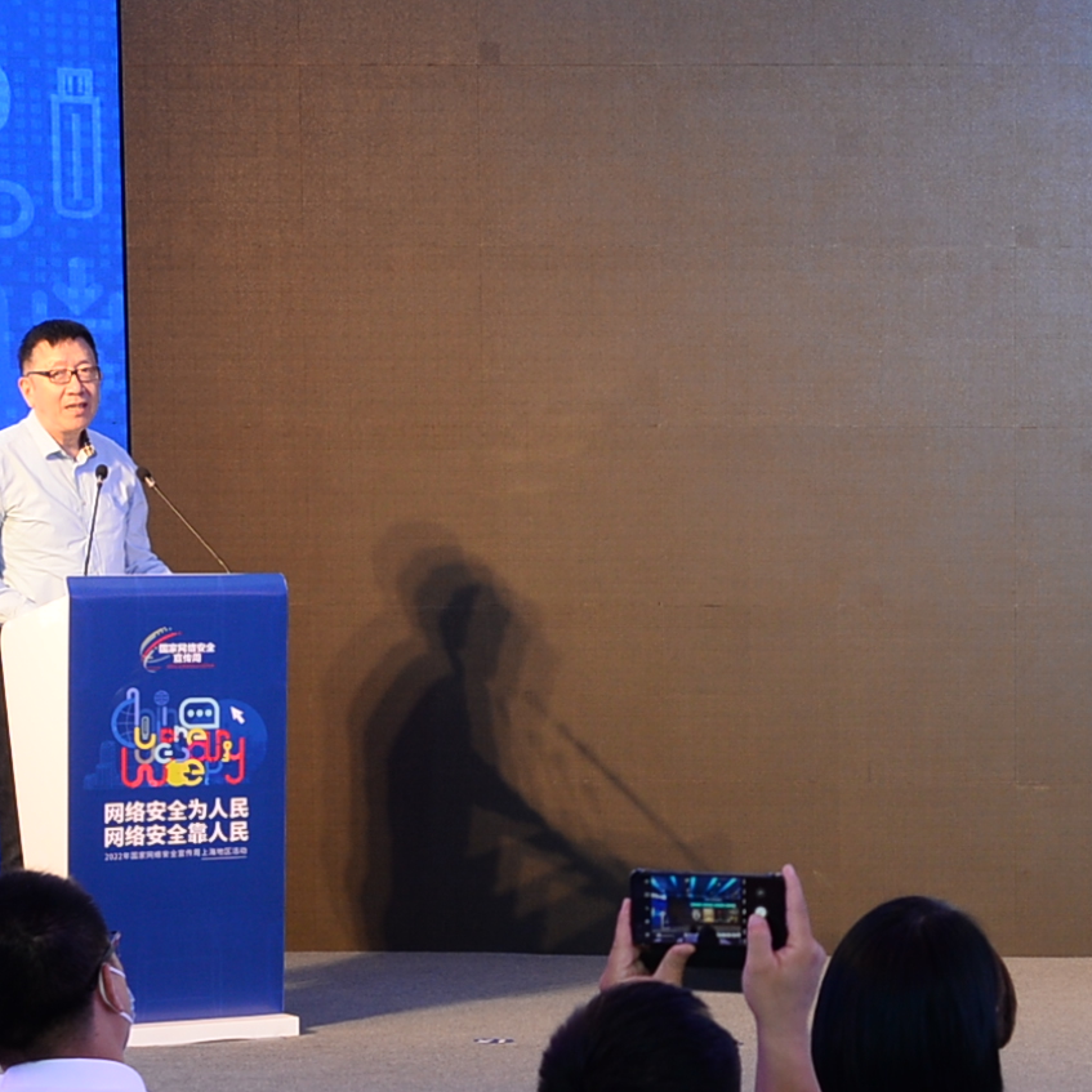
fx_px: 4497
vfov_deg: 13.7
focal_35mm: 126
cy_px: 982
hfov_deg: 13.6
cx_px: 1165
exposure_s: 1/60
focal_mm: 34
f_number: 5.6
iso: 500
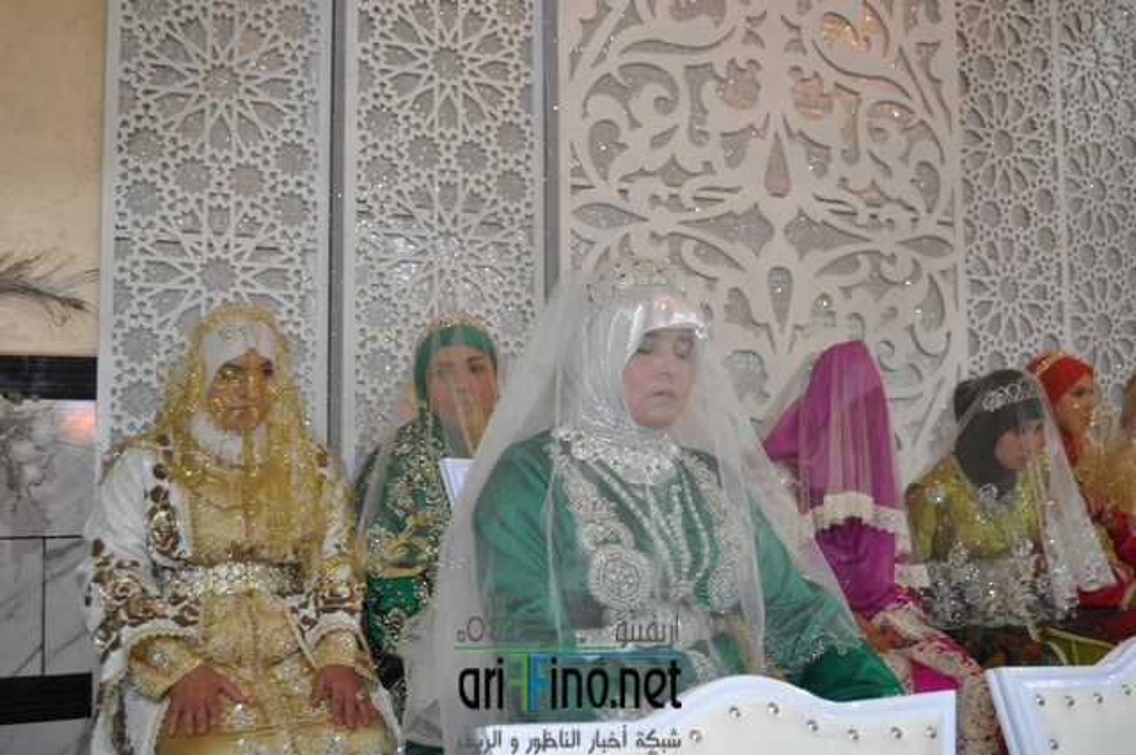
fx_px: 1229
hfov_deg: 49.6
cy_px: 378
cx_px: 568
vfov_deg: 34.1
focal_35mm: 39
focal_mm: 26
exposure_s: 1/60
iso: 800
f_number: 4
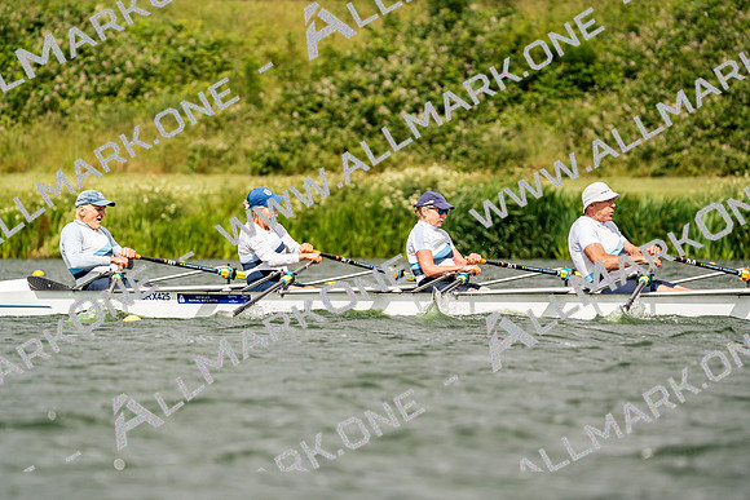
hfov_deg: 6.6
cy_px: 250
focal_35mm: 312
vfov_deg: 4.4
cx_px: 375
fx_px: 6501
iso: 200
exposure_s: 1/2000
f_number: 6.3
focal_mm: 312
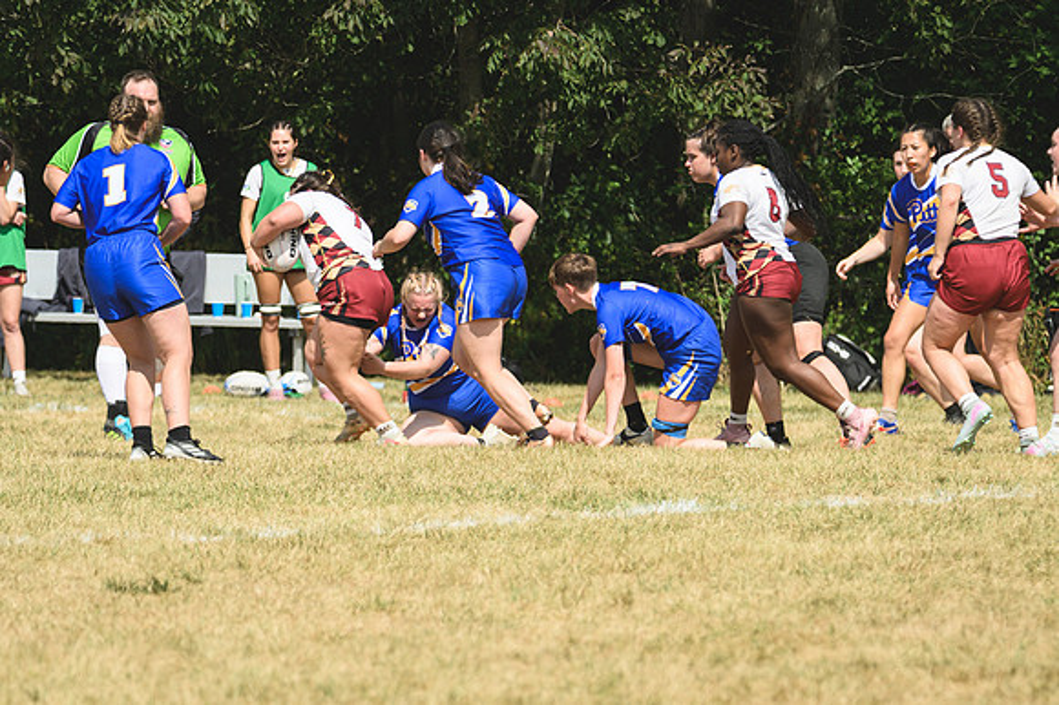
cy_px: 352
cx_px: 530
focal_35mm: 480
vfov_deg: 2.9
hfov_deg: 4.3
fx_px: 14111
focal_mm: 320
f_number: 5.6
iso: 160
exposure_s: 1/1000
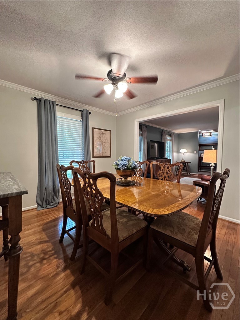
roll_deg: -0.7
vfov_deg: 102.1
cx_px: 120
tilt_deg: -2.3
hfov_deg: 85.7
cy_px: 160
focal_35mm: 14
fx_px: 129
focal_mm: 2.22
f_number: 2.2
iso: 640
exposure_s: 1/60
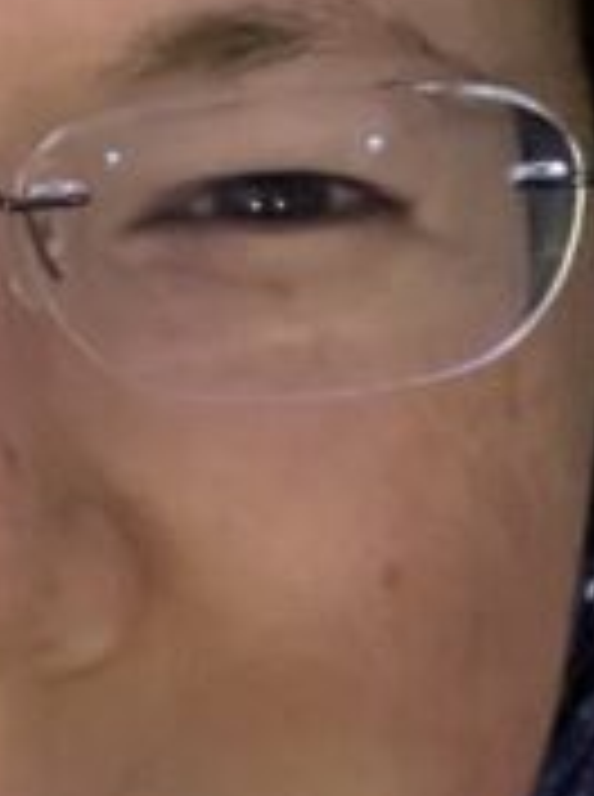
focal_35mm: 174
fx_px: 3996
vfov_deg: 11.3
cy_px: 792
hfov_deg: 8.3
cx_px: -256
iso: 800
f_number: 2.2
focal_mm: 2.71
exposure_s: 1/25
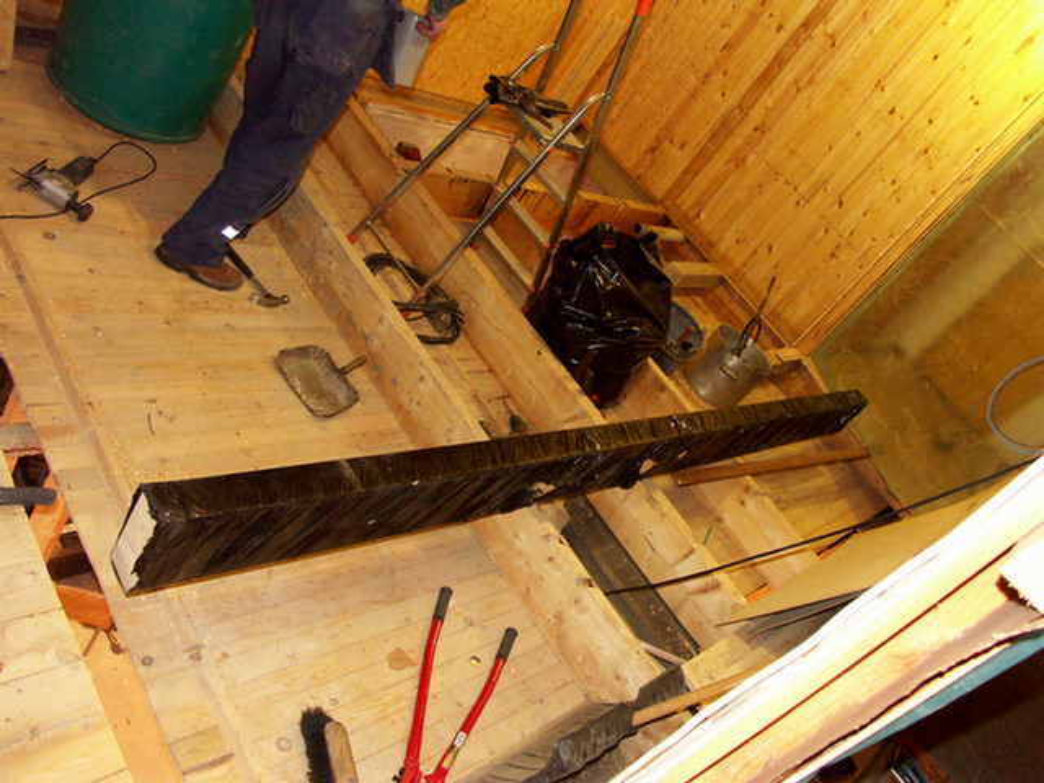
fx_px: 844
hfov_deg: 63.4
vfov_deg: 49.7
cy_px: 392
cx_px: 522
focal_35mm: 28
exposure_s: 1/50
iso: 400
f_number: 2.8
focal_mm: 7.21
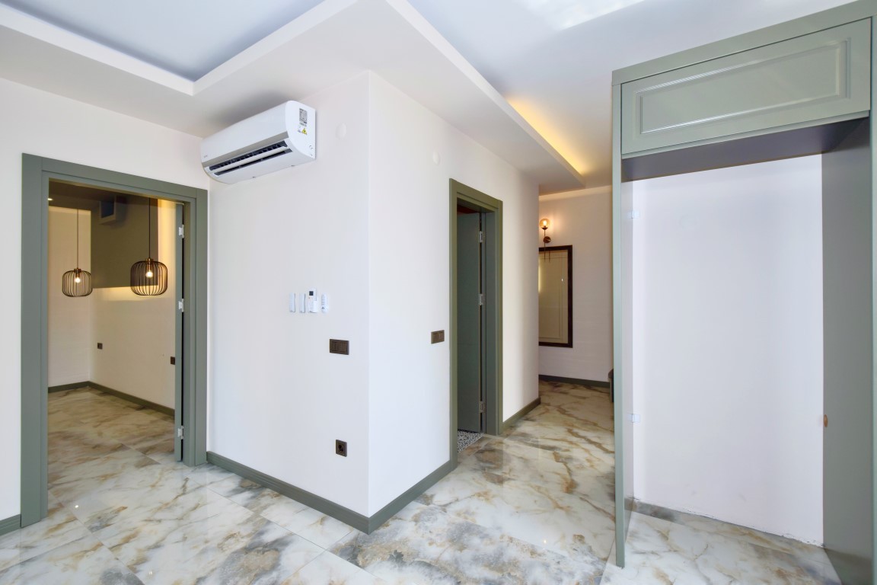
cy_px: 292
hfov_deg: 100.4
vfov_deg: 77.3
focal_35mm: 15
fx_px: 365
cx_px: 438
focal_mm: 10
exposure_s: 1/200
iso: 320
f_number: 5
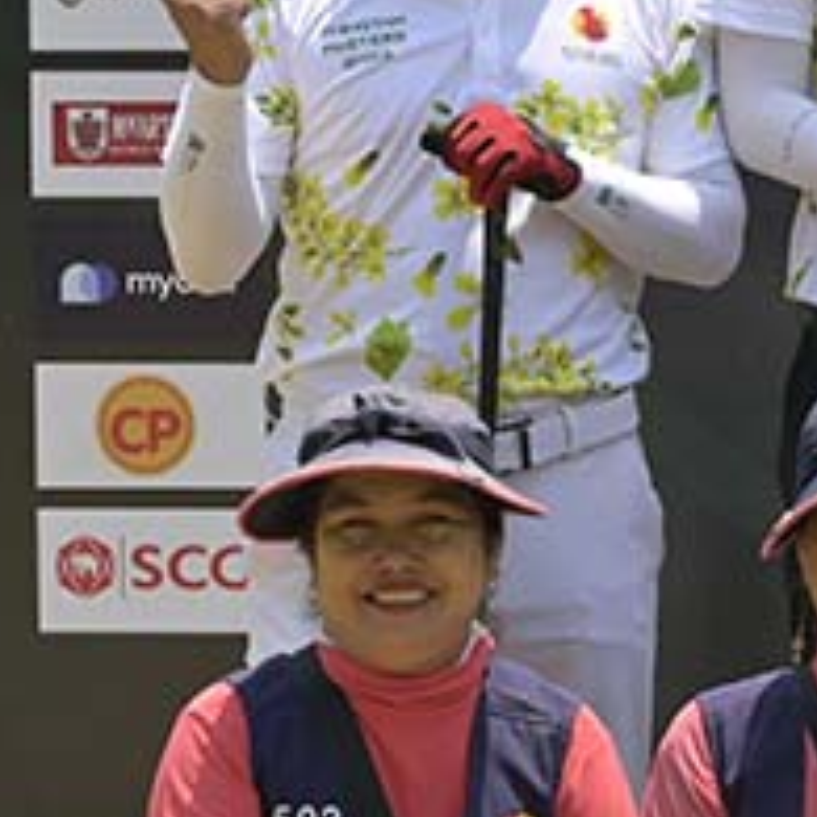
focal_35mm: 138
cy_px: 580
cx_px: 1265
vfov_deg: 12.6
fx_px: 3685
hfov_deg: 12.0
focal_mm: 33
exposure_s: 1/250
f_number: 8
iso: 110
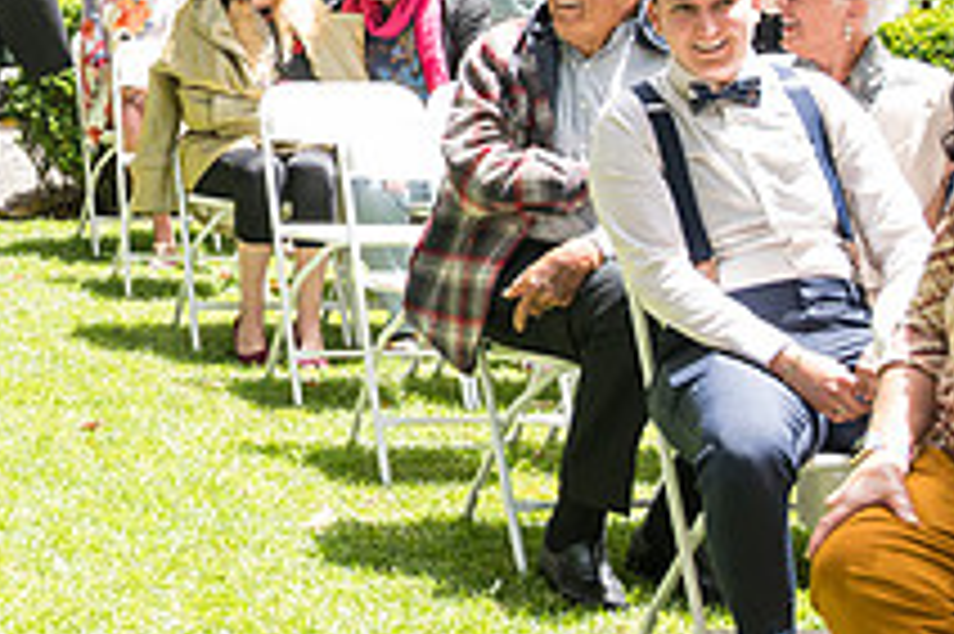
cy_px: -74
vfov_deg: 12.9
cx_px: -220
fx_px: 2754
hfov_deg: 18.5
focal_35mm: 104
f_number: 5
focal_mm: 38
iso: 500
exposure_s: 1/400
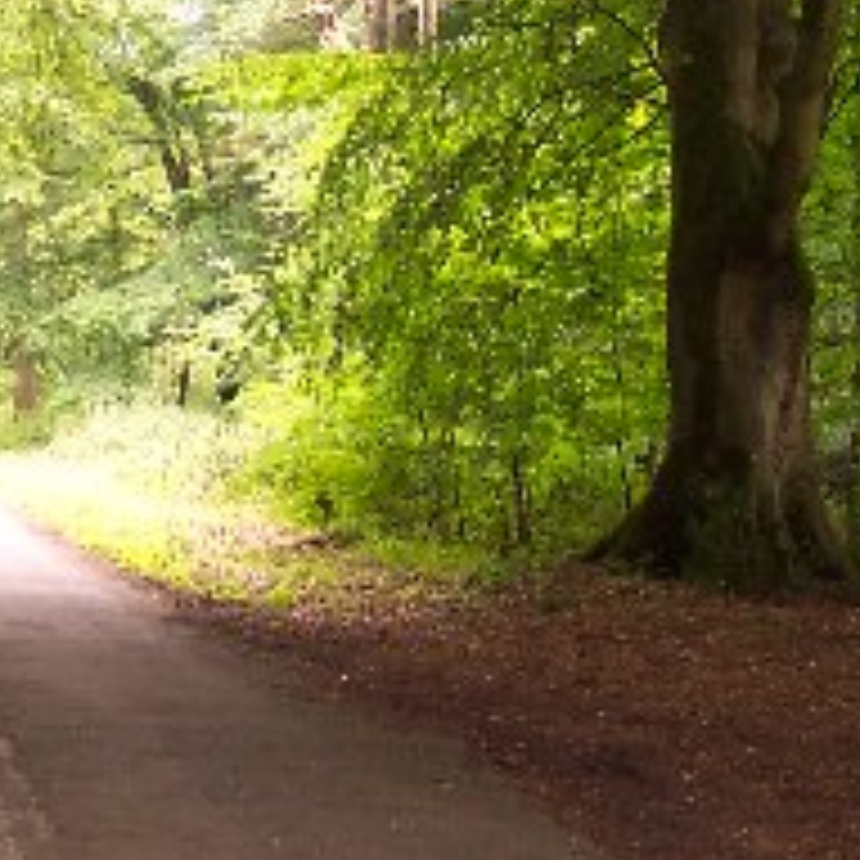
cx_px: -117
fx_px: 3036
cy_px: 389
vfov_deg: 16.1
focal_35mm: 108
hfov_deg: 15.6
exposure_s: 1/30
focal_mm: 8
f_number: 2.8
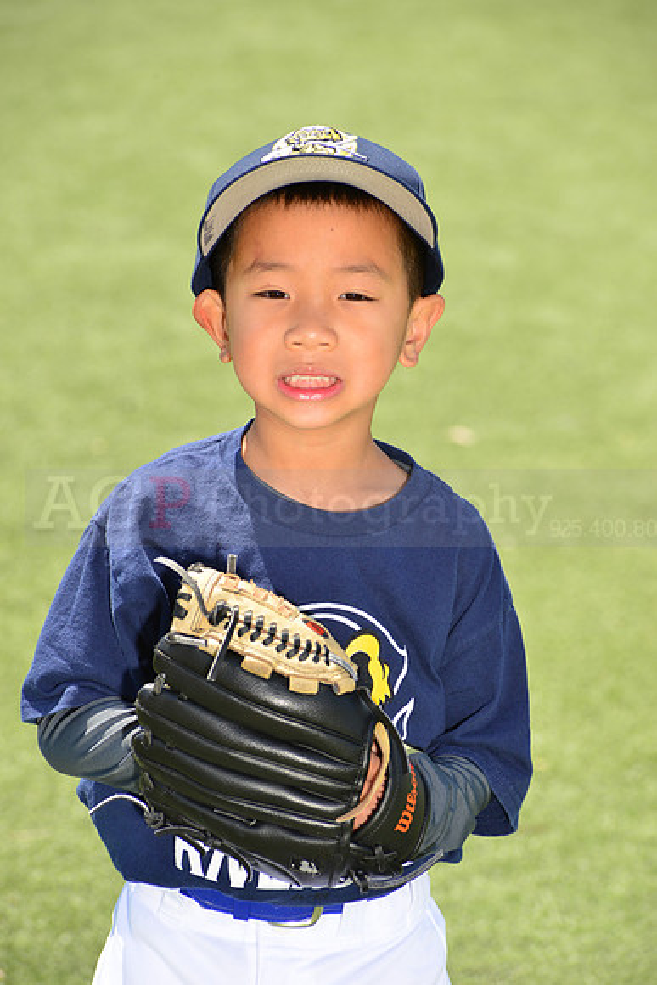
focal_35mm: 200
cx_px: 328
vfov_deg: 10.3
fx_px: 5471
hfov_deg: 6.9
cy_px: 492
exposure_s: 1/250
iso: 250
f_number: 11
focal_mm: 200
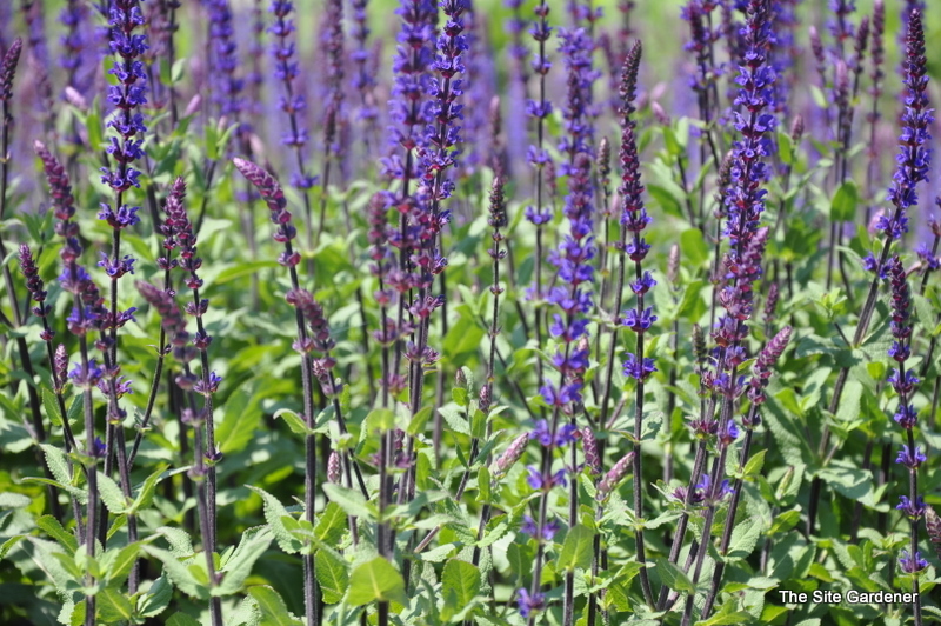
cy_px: 313
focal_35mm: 158
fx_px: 4113
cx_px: 470
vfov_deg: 8.7
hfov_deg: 13.1
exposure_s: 1/250
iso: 200
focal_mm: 105
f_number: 8
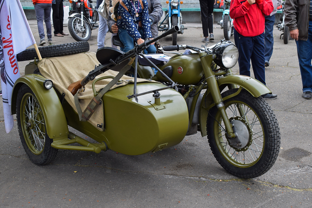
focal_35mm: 51
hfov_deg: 38.9
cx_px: 156
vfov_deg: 26.5
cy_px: 104
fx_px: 442
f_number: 6.3
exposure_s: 1/160
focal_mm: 34
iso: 400
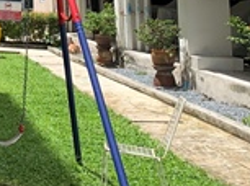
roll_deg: -0.7
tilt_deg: +8.8
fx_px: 785
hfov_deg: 16.6
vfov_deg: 12.6
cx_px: -111
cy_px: -127
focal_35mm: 109
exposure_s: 1/2364
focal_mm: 4.25
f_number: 1.8
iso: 25
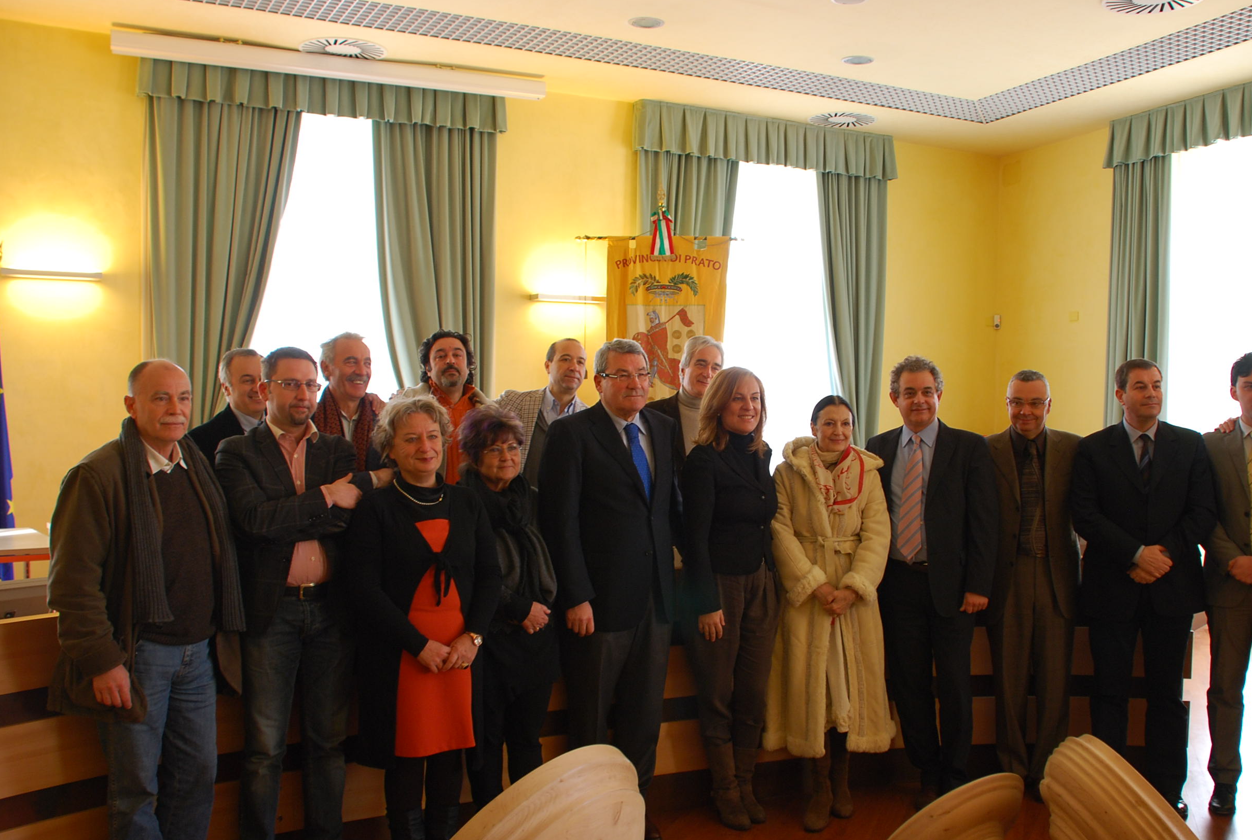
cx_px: 740
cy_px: 488
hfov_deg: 52.7
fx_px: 1255
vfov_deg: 36.9
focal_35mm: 36
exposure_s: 1/30
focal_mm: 20
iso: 250
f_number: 3.8
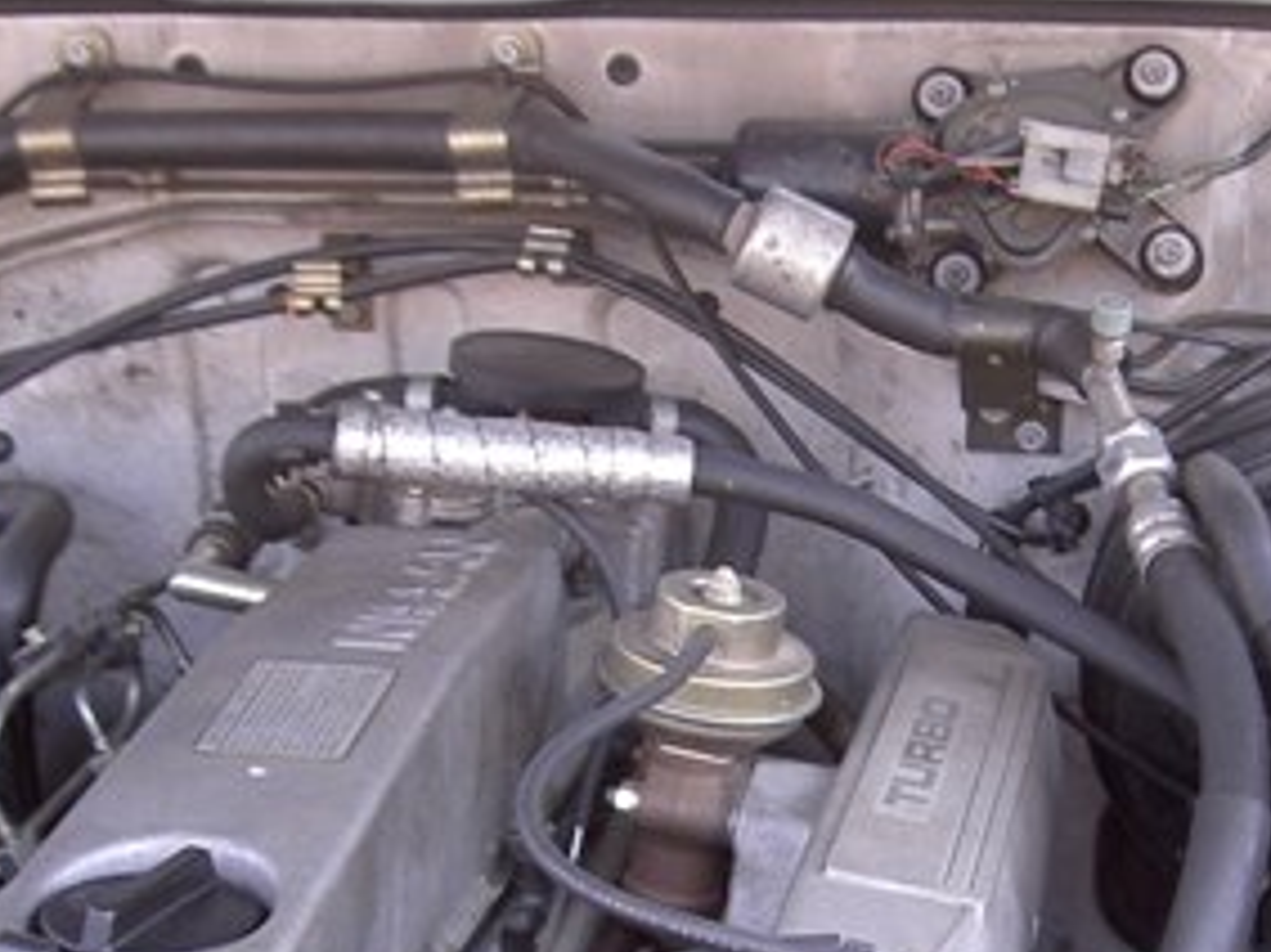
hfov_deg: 23.7
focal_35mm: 82
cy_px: 936
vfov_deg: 17.6
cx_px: 916
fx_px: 3010
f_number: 2.8
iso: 100
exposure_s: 1/145
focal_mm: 8
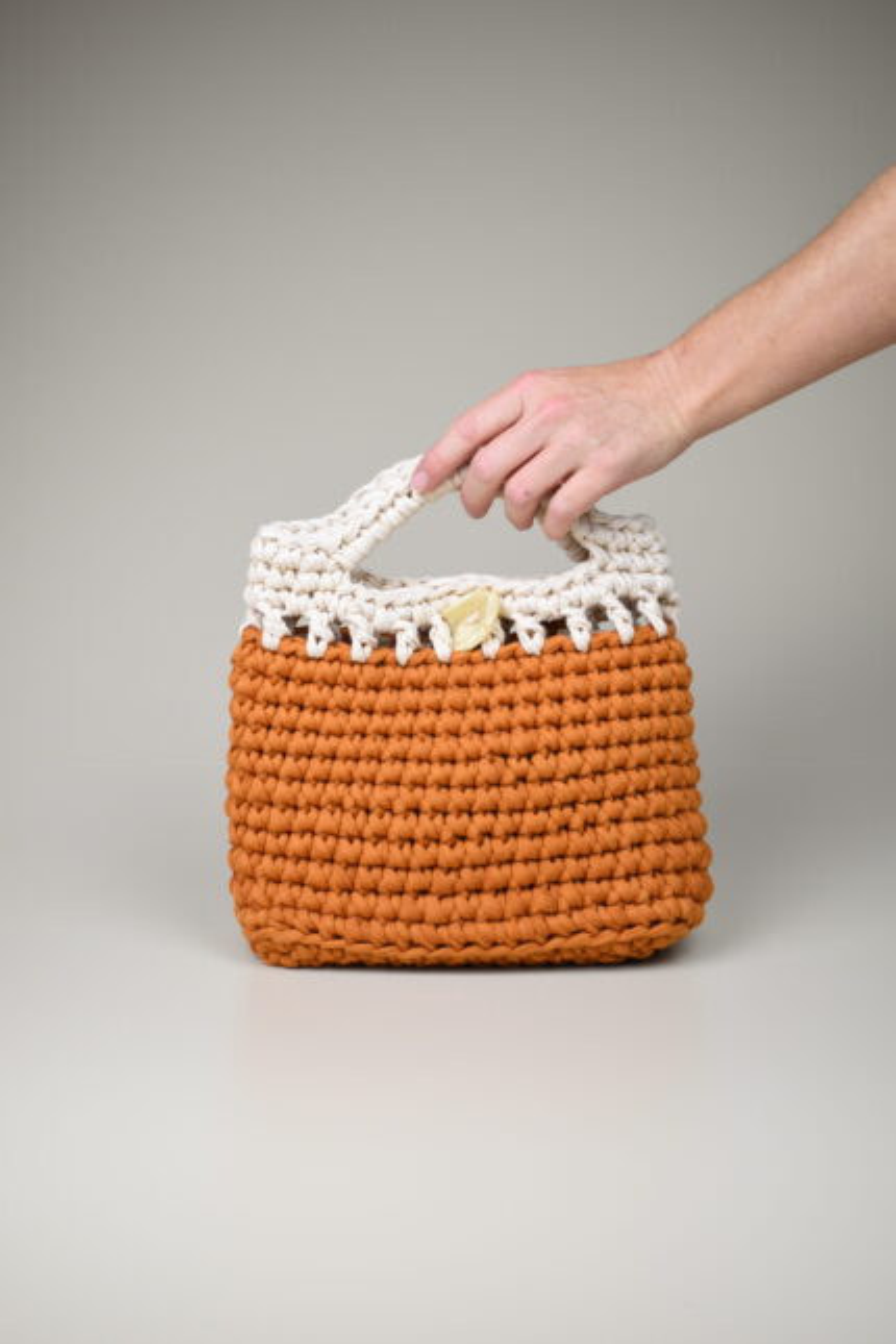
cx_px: 448
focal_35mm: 48
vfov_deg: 41.1
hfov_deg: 28.1
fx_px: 1792
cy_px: 672
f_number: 5
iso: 400
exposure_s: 1/80
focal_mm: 32
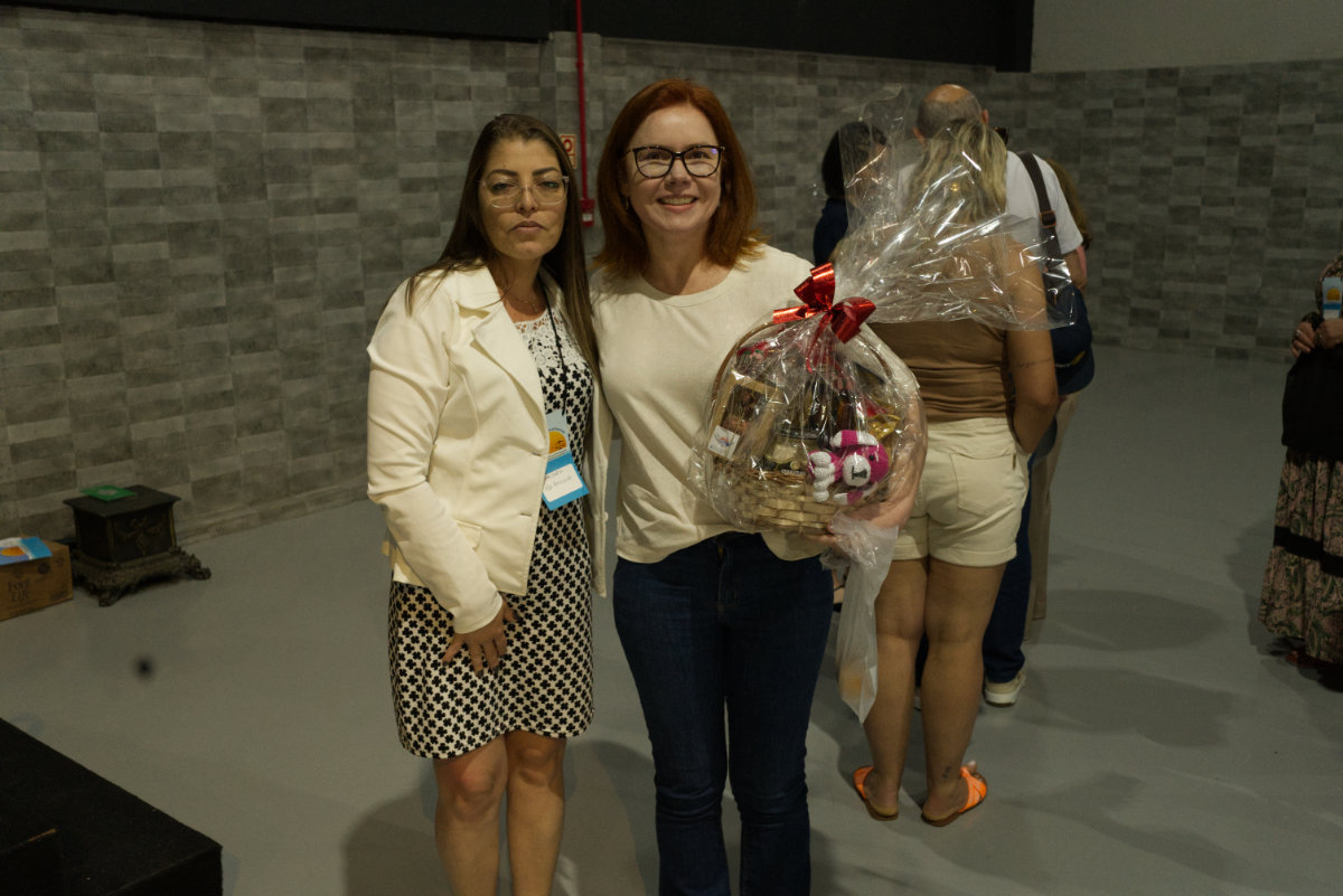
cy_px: 448
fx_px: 1306
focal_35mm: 35
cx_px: 672
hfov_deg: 54.4
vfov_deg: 37.9
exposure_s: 1/80
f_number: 5.6
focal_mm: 35
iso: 6400
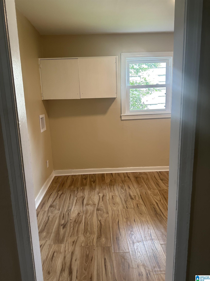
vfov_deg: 71.6
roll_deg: -0.2
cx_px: 105
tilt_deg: -9.9
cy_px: 140
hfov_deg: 56.8
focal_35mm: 24
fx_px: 194
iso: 160
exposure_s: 1/60
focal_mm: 6.86
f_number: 1.78
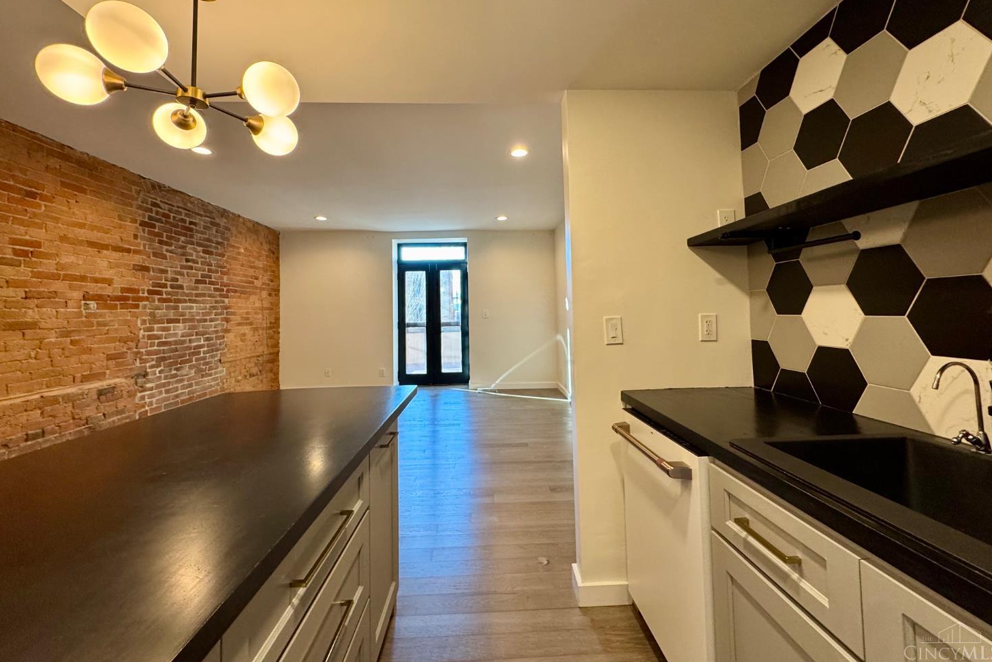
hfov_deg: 100.4
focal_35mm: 15
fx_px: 413
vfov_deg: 77.0
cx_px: 497
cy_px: 293
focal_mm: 2.22
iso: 250
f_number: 2.2
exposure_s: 1/120
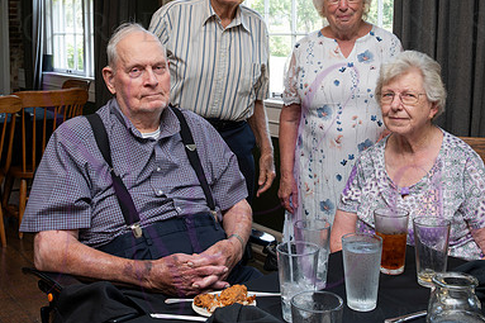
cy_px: 89
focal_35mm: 47
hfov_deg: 41.9
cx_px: 256
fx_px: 633
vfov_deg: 28.3
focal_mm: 31
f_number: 10
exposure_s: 1/60
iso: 800
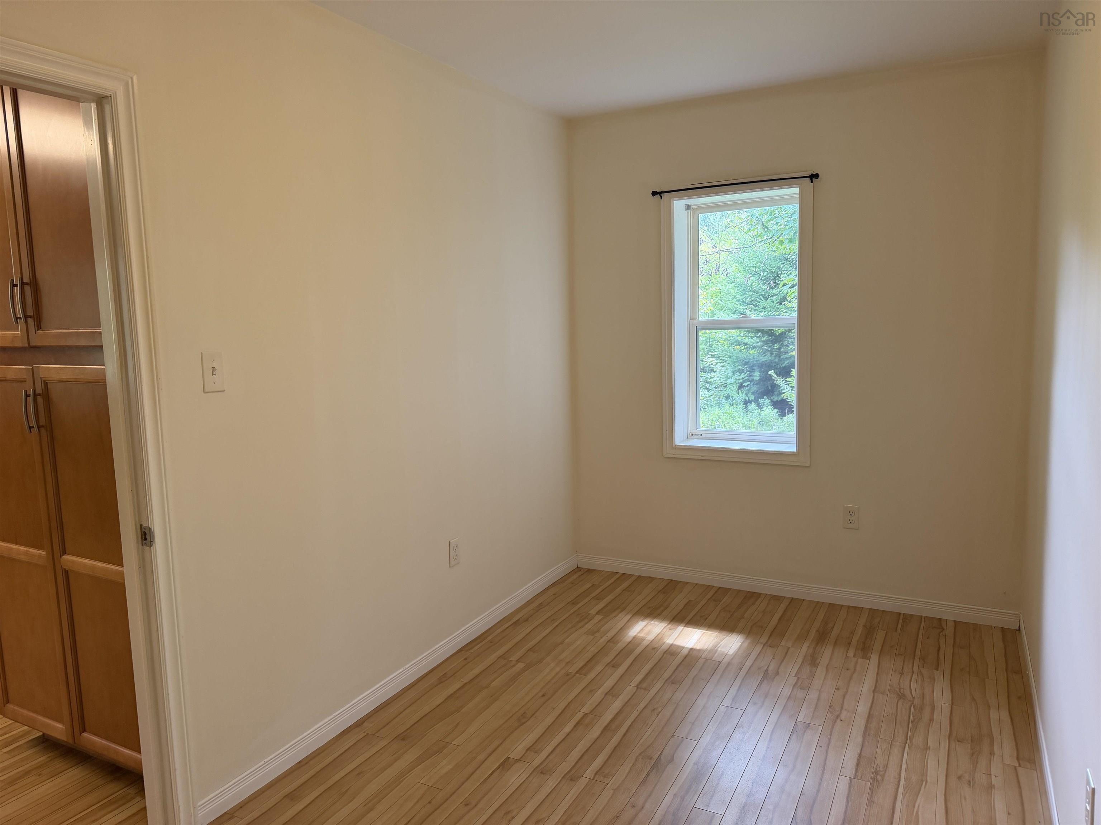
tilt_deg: -7.8
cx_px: 550
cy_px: 412
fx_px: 763
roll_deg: +1.0
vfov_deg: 56.8
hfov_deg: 71.6
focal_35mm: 24
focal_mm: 6.76
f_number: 1.78
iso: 200
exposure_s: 1/121
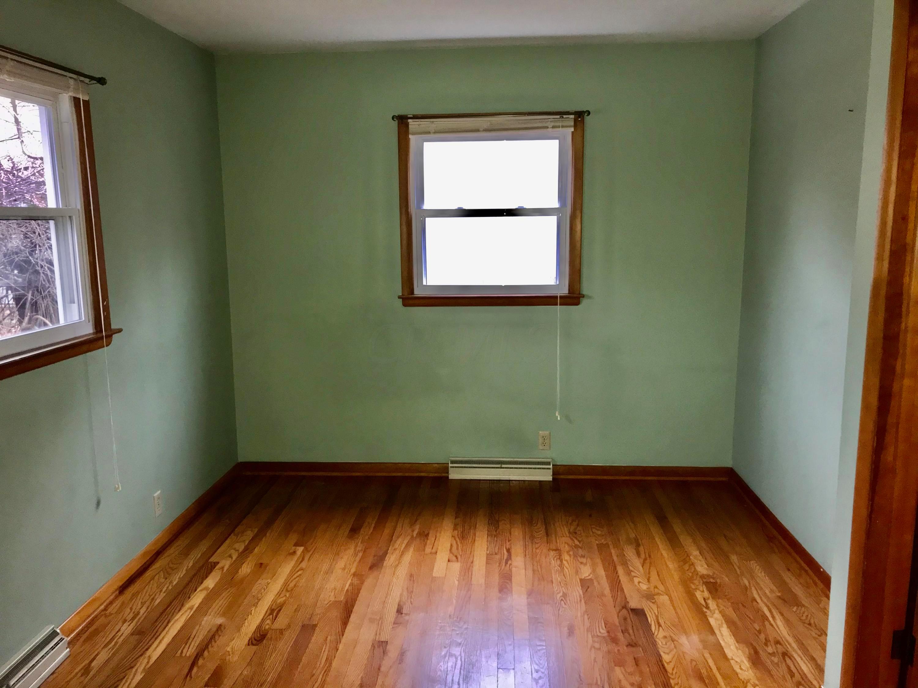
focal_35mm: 28
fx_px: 743
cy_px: 344
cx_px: 459
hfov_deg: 63.4
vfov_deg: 49.7
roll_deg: +1.0
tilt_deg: -10.7
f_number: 1.8
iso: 64
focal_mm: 3.99
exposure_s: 1/16
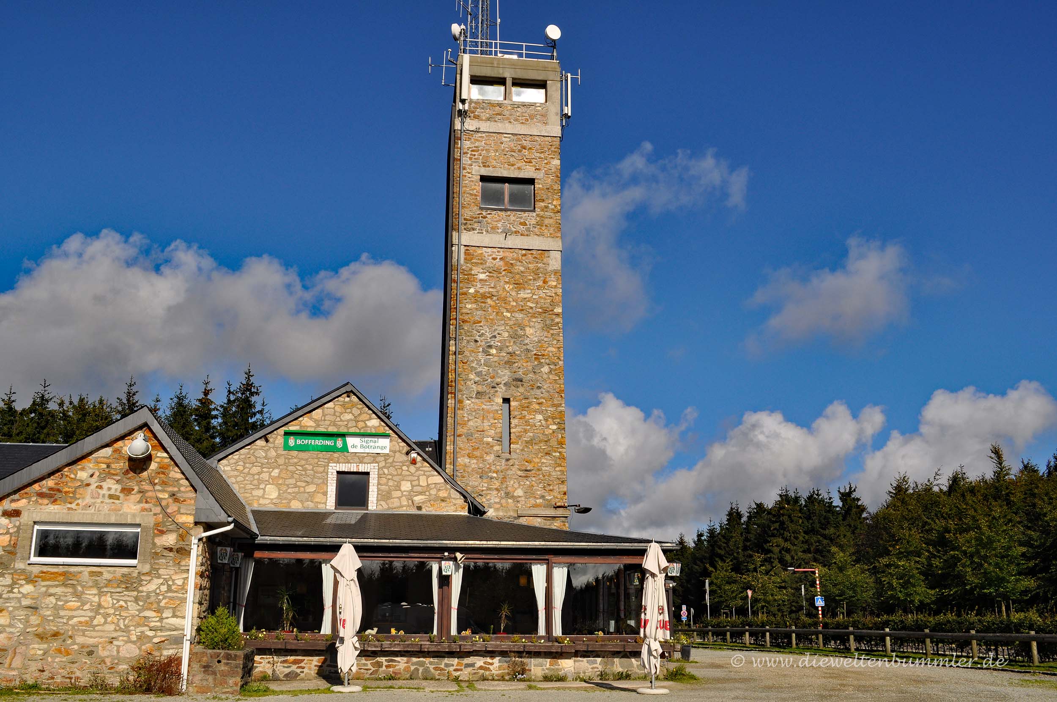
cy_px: 351
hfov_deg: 57.3
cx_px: 528
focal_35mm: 33
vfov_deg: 39.9
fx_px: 968
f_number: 11
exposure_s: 1/500
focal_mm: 22
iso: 200
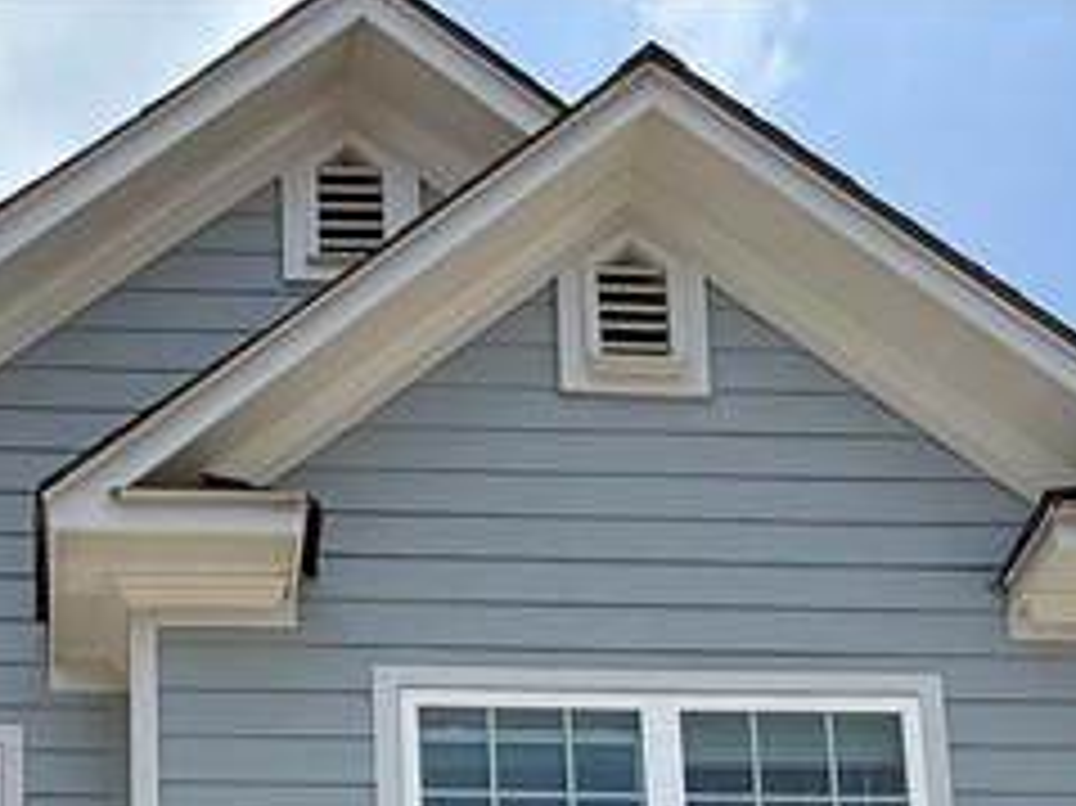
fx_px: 1864
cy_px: 1716
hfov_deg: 30.9
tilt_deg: +10.1
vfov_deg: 16.6
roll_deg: +0.0
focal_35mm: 60
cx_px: 126
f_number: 2.2
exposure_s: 1/2024
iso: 50
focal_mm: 2.22
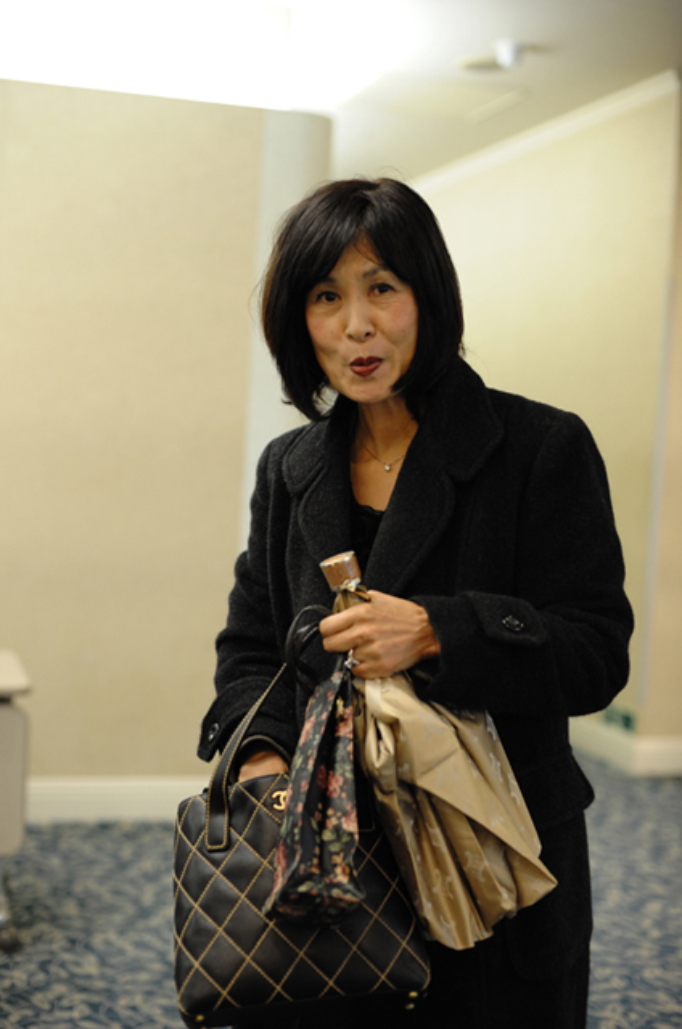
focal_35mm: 50
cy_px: 514
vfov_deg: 39.7
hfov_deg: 26.9
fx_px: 1427
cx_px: 341
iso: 1250
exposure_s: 1/100
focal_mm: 50
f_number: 2.8
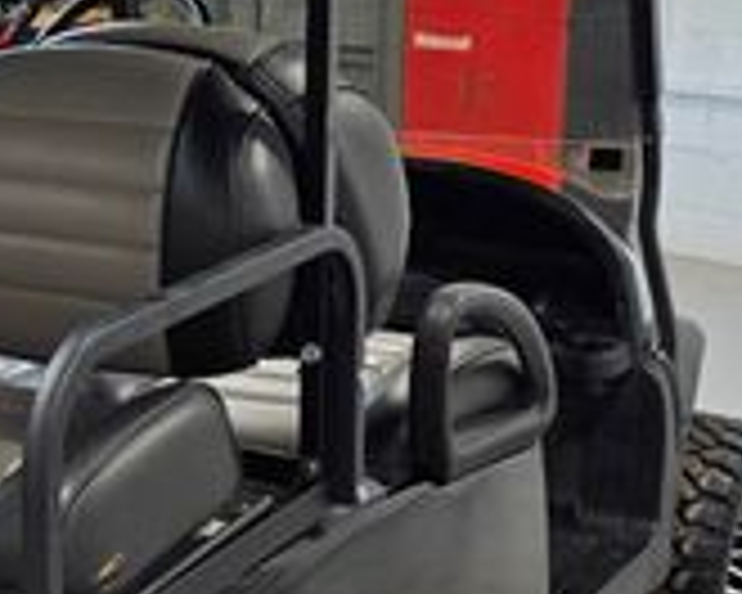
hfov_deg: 20.7
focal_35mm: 87
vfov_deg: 17.7
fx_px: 1911
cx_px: -117
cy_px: 338
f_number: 1.7
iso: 80
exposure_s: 1/120
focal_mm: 6.3
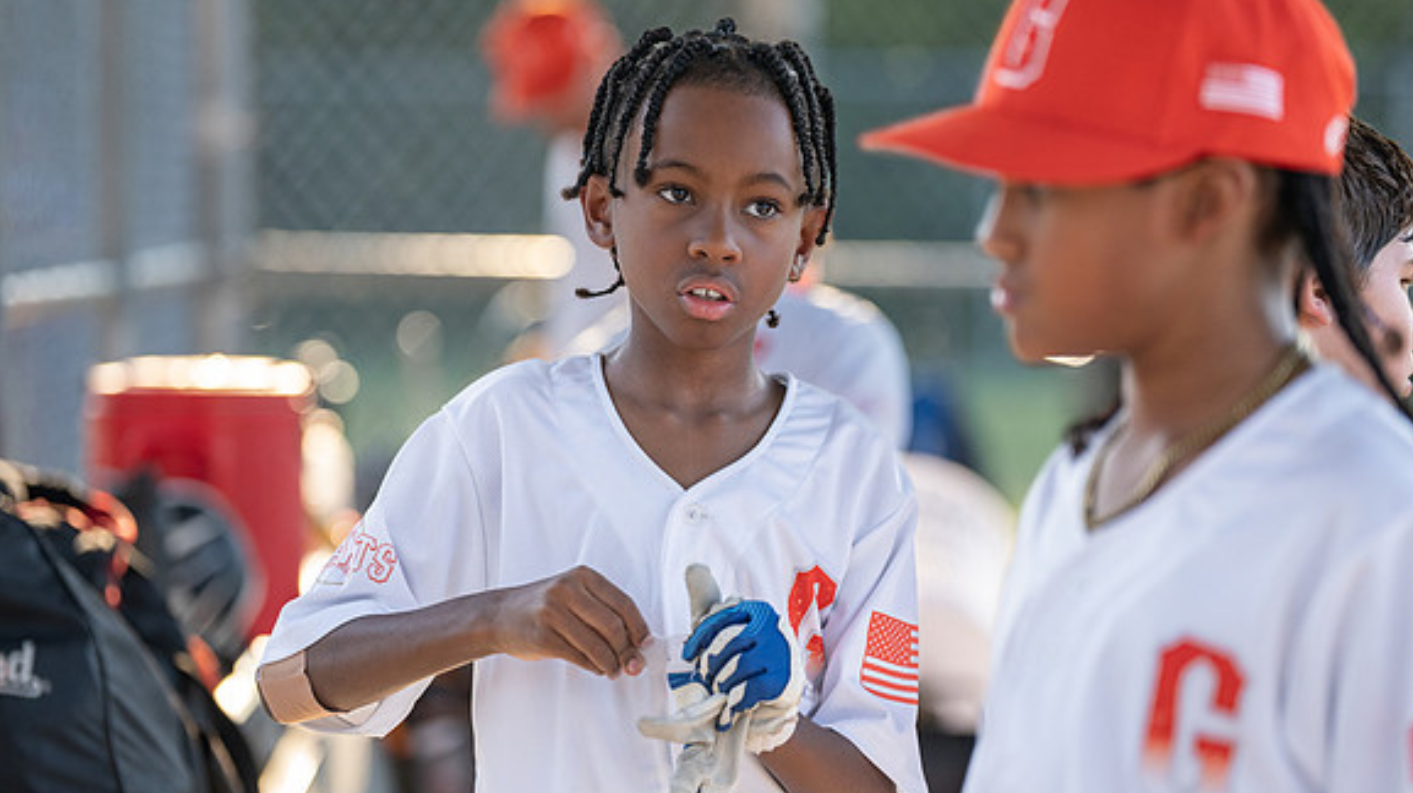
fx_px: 5880
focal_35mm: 157
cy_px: 419
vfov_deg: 7.7
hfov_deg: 13.7
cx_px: 714
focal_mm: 135
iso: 500
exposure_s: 1/1600
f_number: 2.8
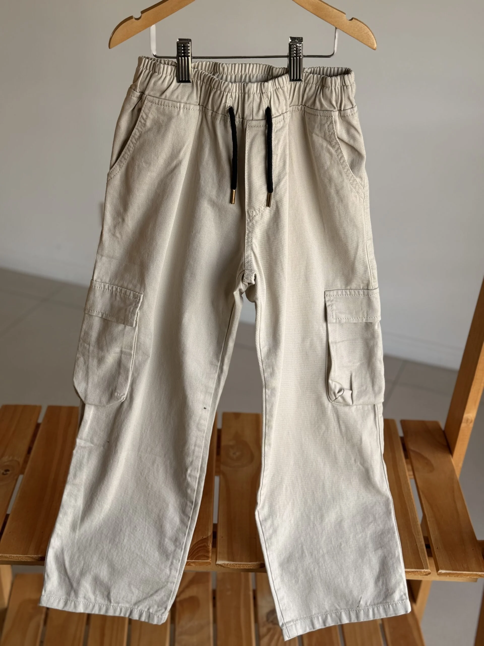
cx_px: 242
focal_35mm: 48
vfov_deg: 39.7
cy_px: 323
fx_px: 895
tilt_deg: -28.8
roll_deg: -1.7
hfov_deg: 30.3
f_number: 1.78
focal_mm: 6.76
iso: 64
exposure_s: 1/345
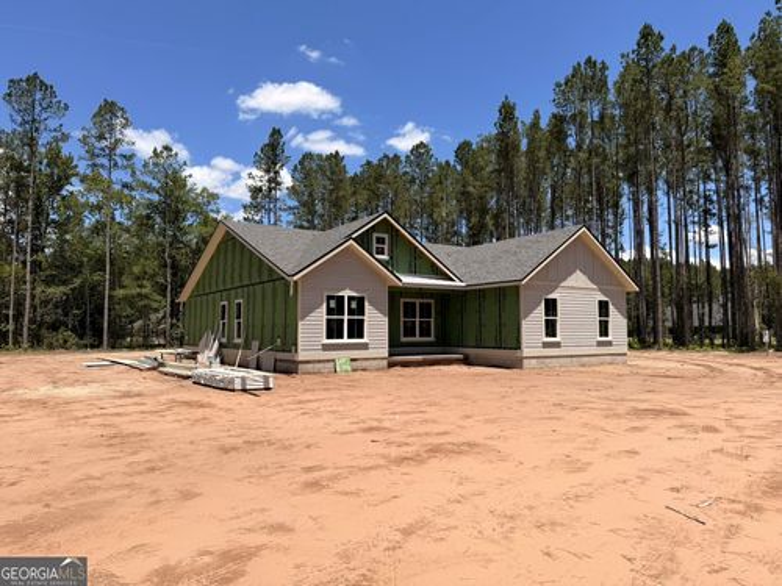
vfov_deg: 56.8
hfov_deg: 71.6
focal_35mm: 24
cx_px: 391
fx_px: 542
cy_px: 293
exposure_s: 1/4975
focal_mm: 6.76
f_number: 1.78
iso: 80
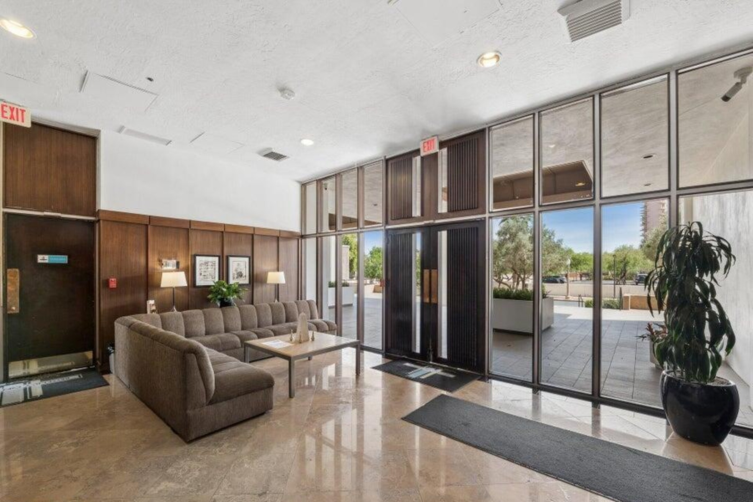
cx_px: 376
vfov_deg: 81.2
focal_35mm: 14
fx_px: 293
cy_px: 251
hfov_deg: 104.3
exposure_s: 1/50
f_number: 8
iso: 400
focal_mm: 14
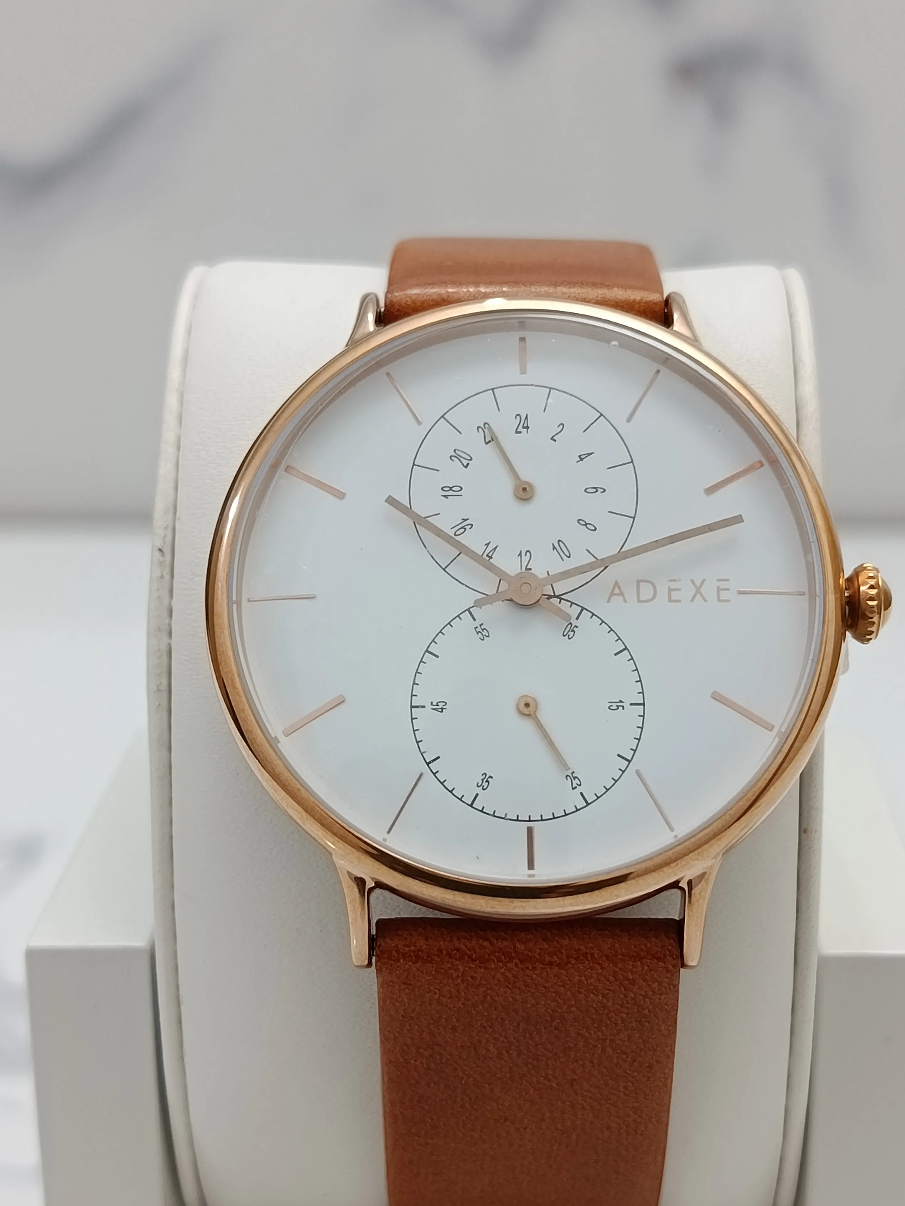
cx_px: 479
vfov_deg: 33.7
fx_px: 1987
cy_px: 672
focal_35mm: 57
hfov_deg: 25.7
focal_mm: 5.24
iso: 411
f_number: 1.7
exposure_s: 1/100
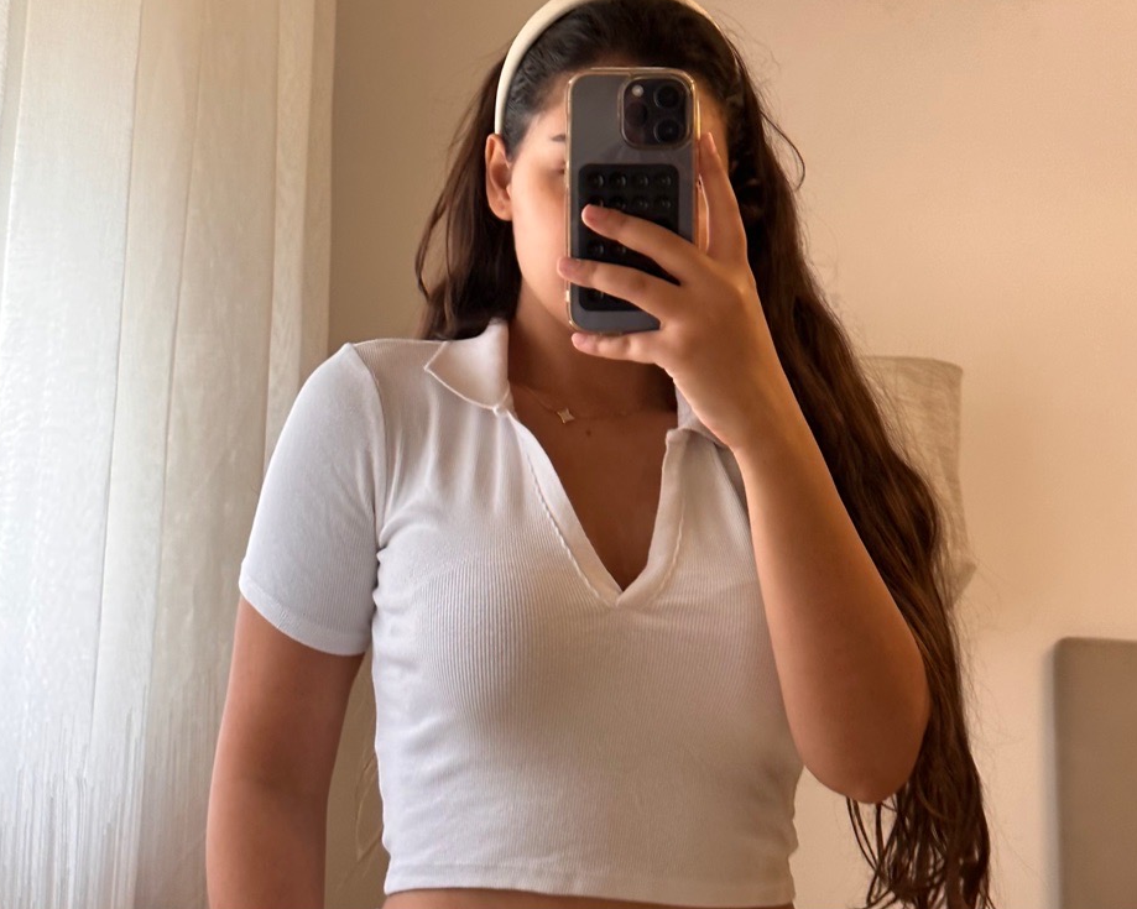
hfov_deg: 36.7
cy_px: 454
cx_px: 593
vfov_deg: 29.7
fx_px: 1716
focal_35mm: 51
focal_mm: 6.86
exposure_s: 1/63
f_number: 1.78
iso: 80
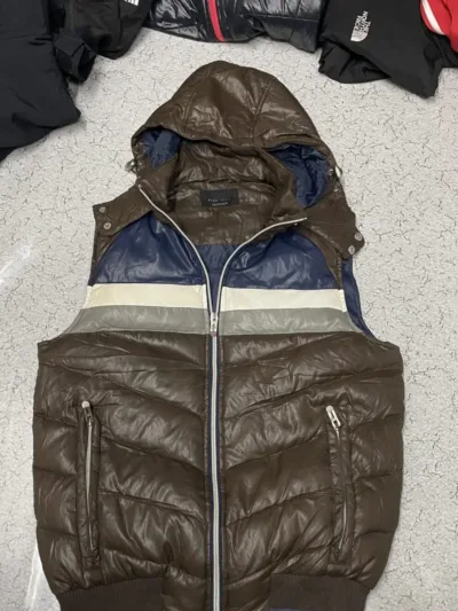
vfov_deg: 67.3
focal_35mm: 26
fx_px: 458
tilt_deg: -70.5
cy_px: 306
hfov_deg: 53.1
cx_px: 229
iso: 320
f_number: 1.6
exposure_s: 1/50
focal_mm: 4.2
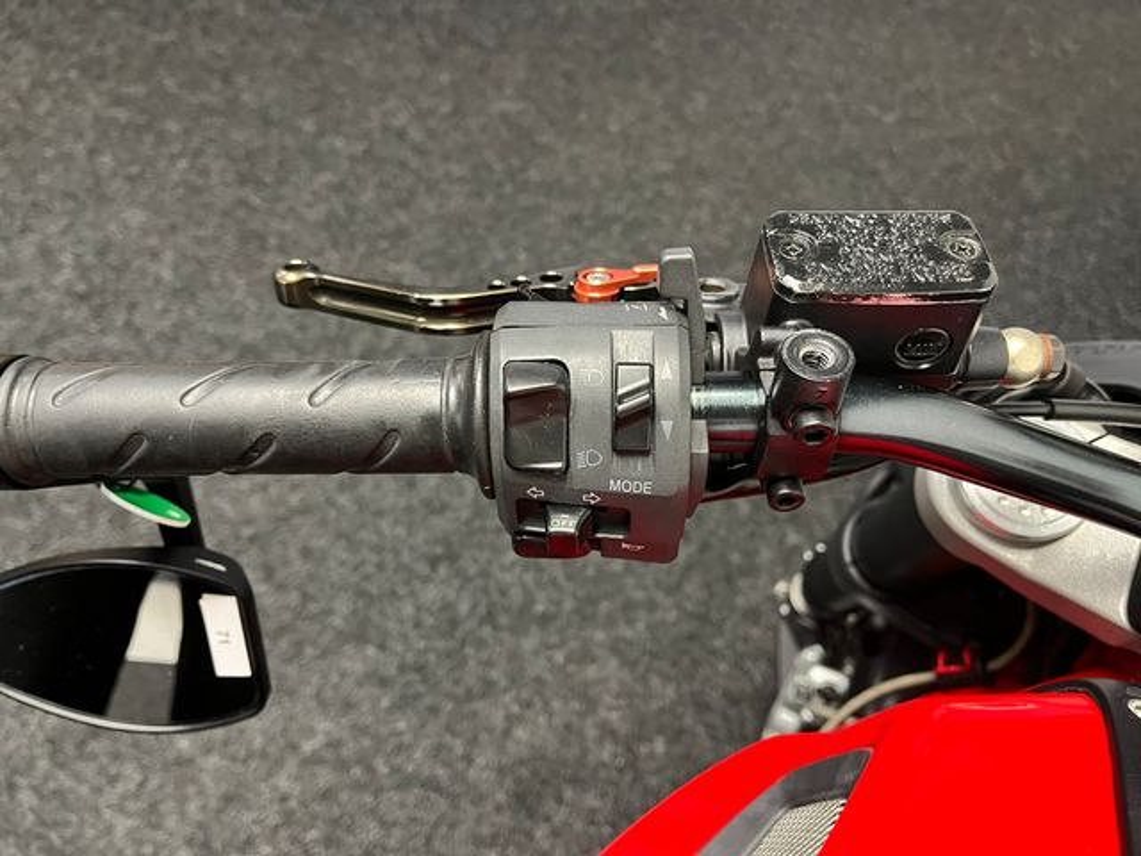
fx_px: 857
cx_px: 570
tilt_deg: -54.7
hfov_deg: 67.3
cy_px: 428
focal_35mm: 26
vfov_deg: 53.1
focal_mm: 5.1
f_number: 1.6
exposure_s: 1/33
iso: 400
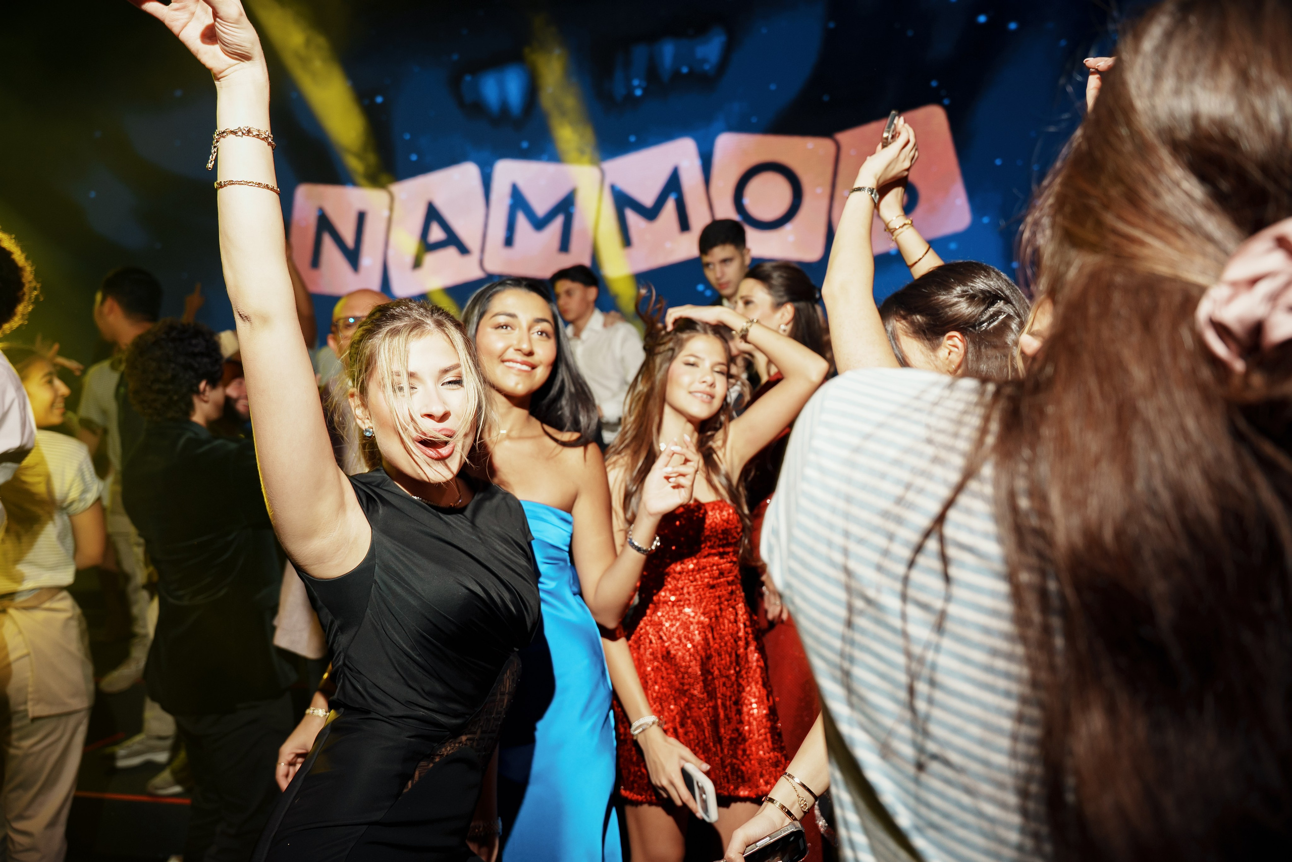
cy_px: 431
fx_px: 861
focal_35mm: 24
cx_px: 646
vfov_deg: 53.1
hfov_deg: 73.7
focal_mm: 24
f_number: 2.8
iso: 640
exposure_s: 1/125
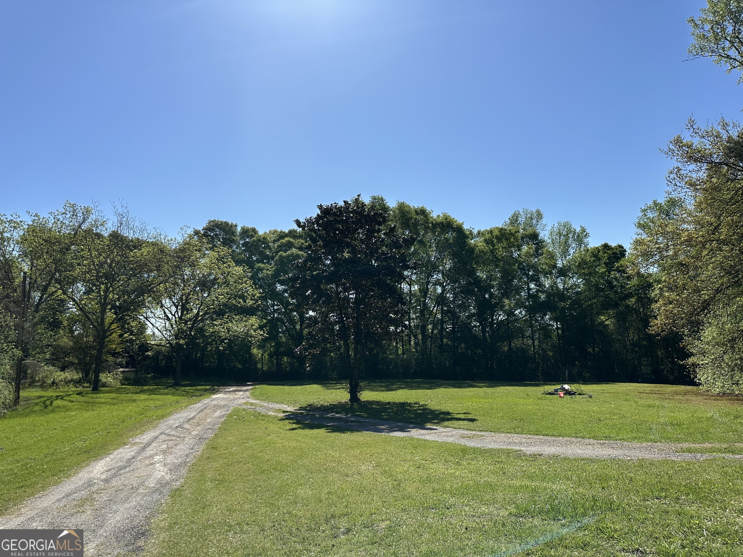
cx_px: 372
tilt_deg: +7.2
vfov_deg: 56.8
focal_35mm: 24
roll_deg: +2.9
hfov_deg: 71.6
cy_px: 278
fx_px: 515
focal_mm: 6.86
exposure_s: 1/7042
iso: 80
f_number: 1.78
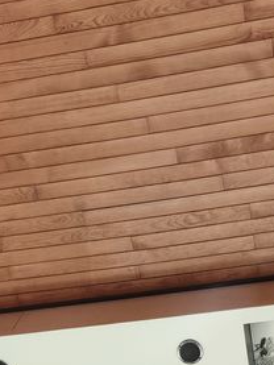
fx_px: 875
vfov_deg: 19.8
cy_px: 578
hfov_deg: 17.6
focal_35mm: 83
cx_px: 217
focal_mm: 5.35
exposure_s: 1/100
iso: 125
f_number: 1.7
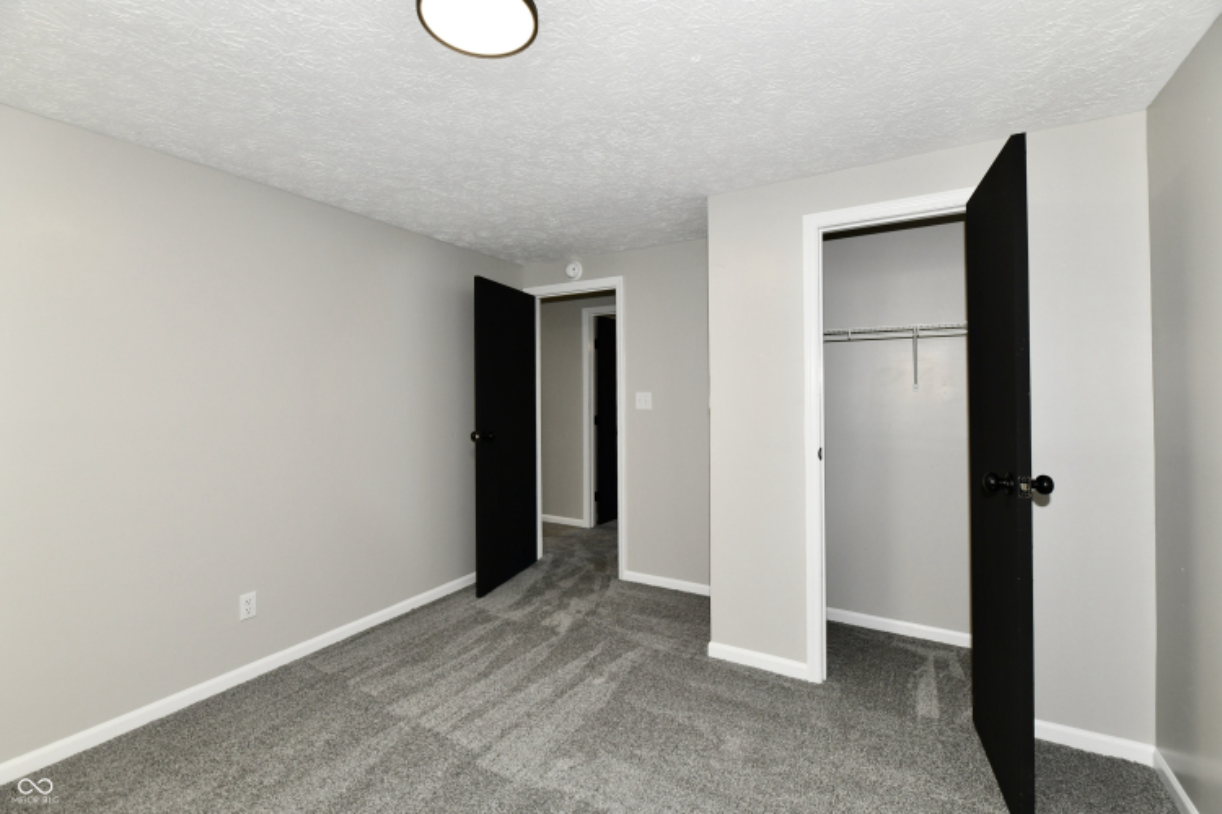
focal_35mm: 15
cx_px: 611
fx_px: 509
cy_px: 407
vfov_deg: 77.3
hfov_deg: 100.4
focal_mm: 15
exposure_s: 1/60
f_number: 6.3
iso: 640
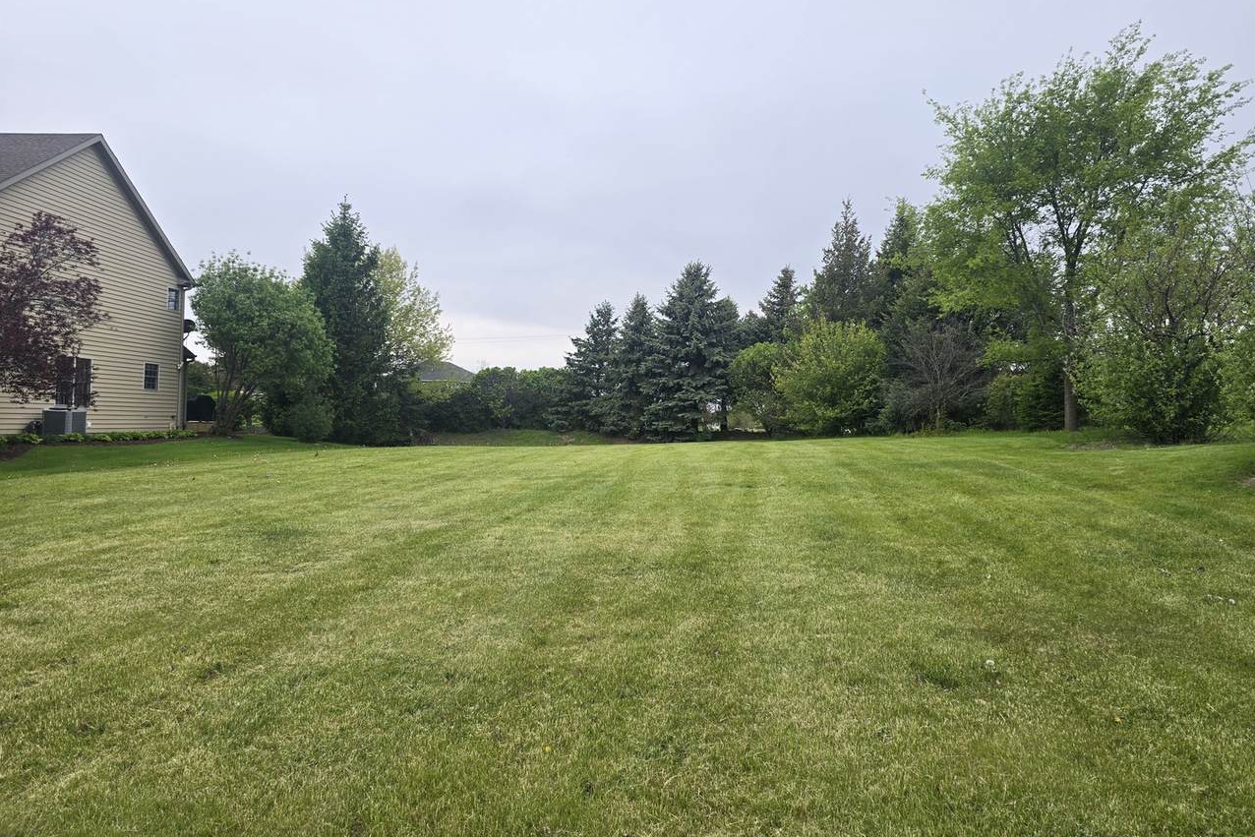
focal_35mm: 24
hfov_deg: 73.7
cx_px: 628
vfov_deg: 53.1
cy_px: 389
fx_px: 837
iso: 12
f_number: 1.7
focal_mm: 6.3
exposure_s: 1/231
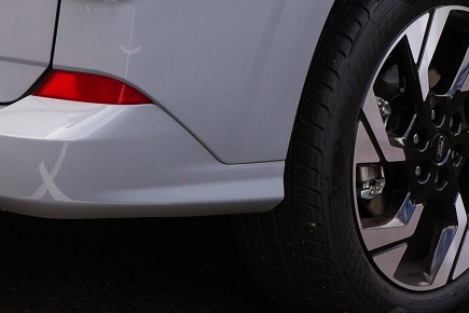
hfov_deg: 9.9
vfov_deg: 6.5
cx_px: 349
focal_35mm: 207
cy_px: -193
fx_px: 2697
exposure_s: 1/80
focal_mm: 45
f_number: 11
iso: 400
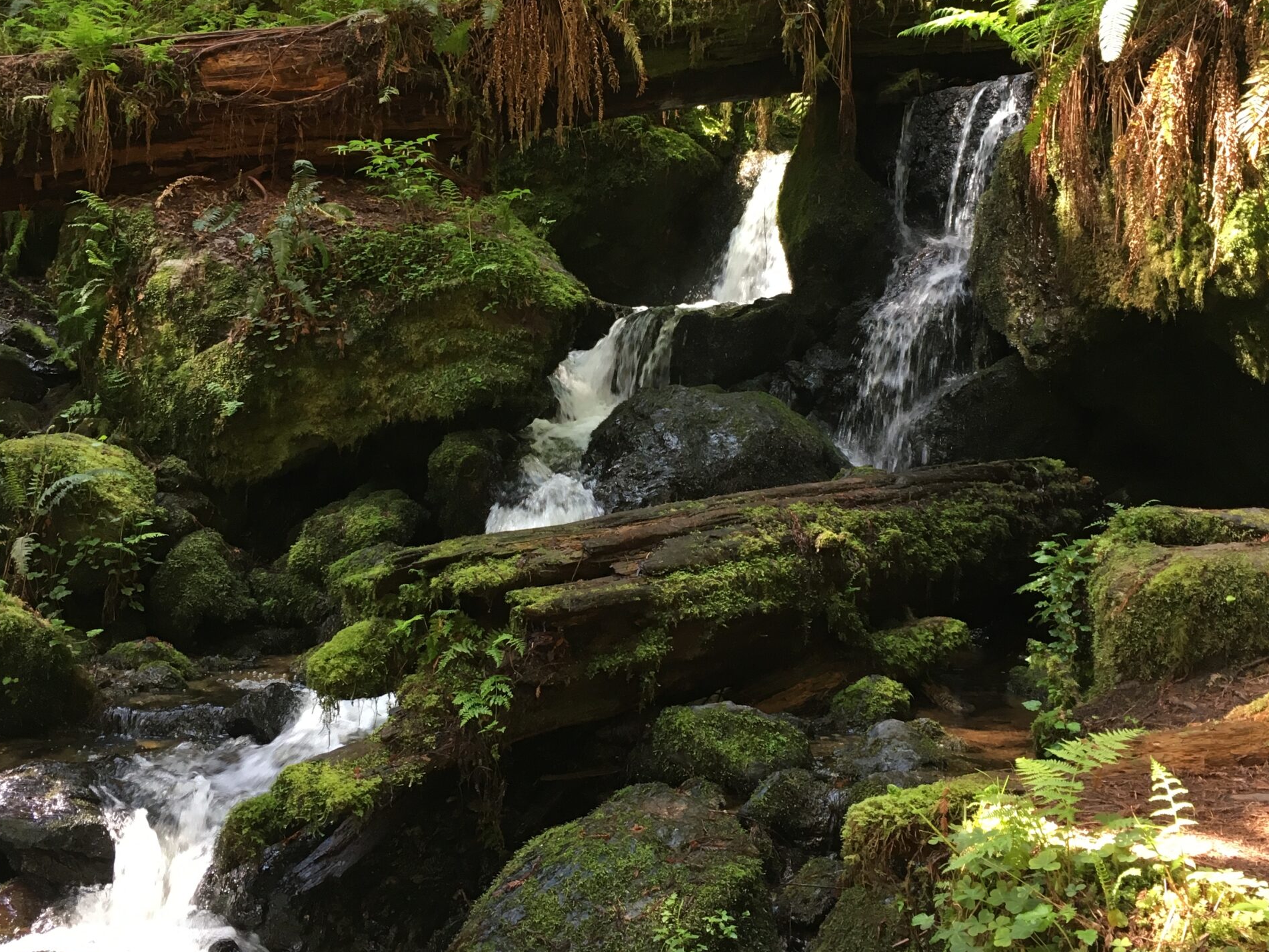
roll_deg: -0.5
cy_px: 392
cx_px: 631
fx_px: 1430
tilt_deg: +0.8
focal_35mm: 39
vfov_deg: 36.7
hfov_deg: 47.9
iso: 64
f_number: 2.2
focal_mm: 4.15
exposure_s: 1/30
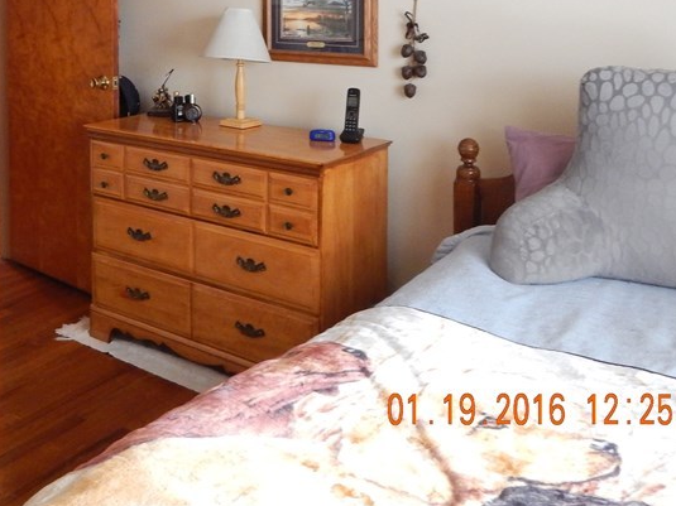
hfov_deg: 41.2
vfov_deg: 31.0
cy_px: 25
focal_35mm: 44
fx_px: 859
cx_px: 138
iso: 400
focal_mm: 4
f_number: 3
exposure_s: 1/25
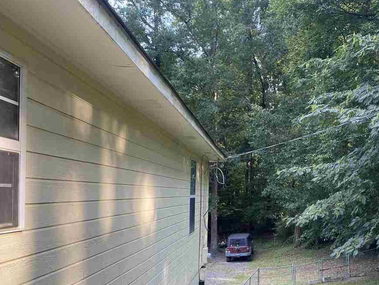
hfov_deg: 47.5
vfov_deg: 37.1
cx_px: 274
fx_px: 416
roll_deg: -1.4
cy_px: 203
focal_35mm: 38
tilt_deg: +0.8
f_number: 1.8
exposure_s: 1/122
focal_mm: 4.25
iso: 32
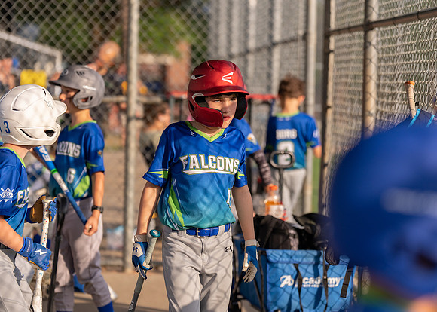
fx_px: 1492
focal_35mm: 120
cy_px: 156
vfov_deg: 11.9
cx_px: 218
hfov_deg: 16.7
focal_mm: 114
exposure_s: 1/5000
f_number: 2.8
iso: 500
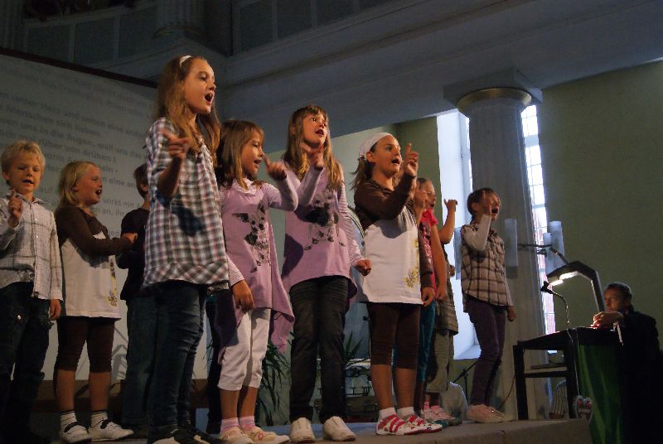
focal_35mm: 42
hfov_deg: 46.3
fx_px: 775
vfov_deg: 32.0
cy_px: 222
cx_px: 332
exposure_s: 1/125
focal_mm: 28
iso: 1600
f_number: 8
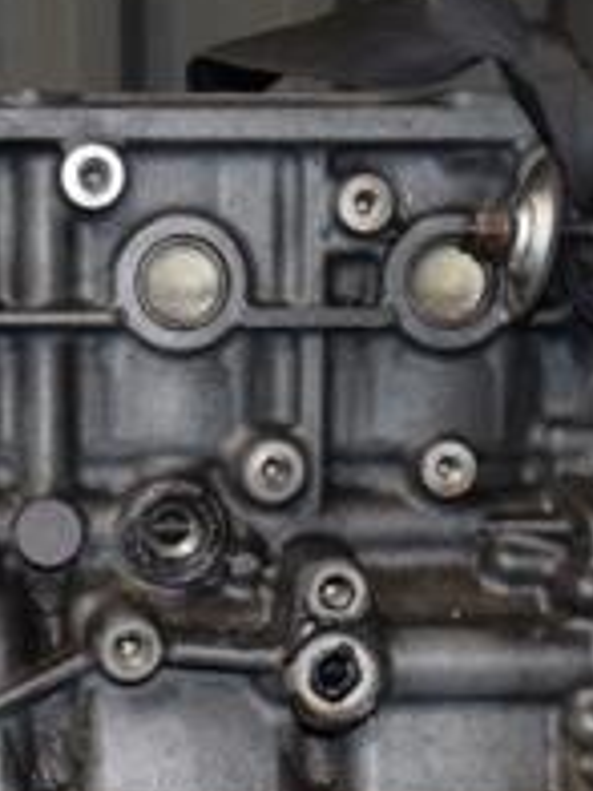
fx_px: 2421
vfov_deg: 18.2
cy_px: 747
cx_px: 40
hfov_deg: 13.8
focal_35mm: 106
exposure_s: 1/60
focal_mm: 24
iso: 800
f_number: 5
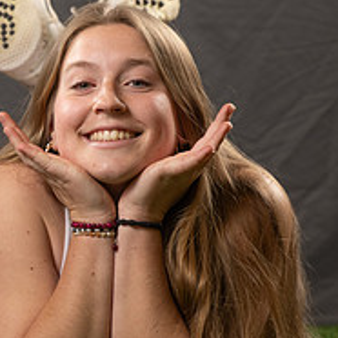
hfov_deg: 4.0
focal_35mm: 434
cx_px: -62
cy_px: 120
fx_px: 4794
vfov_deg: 4.0
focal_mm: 115
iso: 125
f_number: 6.3
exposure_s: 1/160
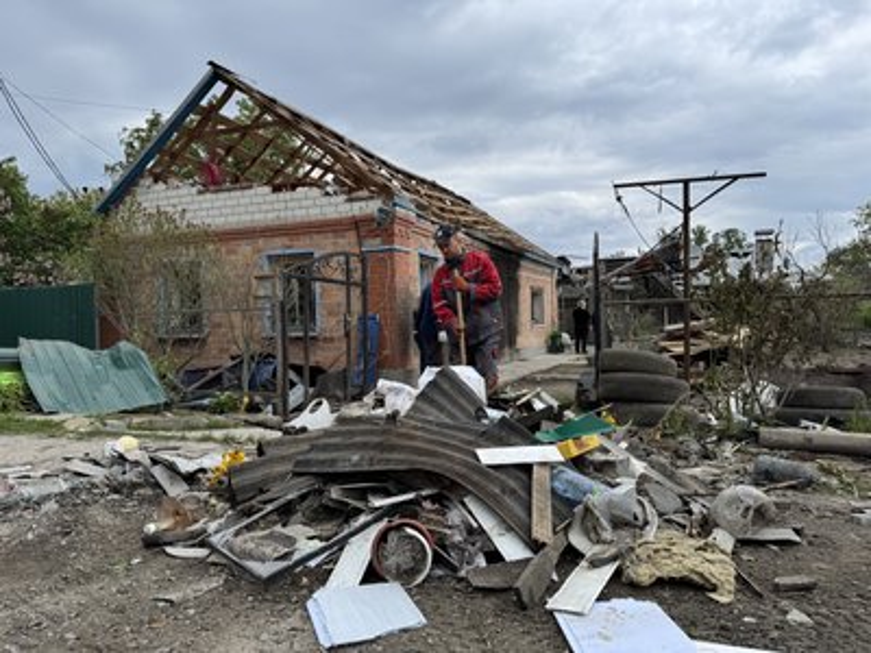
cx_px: 436
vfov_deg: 56.8
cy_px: 326
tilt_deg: -0.2
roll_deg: +1.7
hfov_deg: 71.6
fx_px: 604
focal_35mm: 24
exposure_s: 1/2959
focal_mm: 6.76
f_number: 1.78
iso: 80
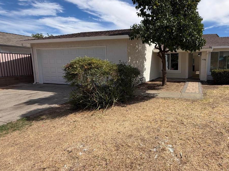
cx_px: 163
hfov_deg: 77.5
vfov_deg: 65.9
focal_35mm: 20
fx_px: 132
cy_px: 79
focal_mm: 2.22
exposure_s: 1/970
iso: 20
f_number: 2.2
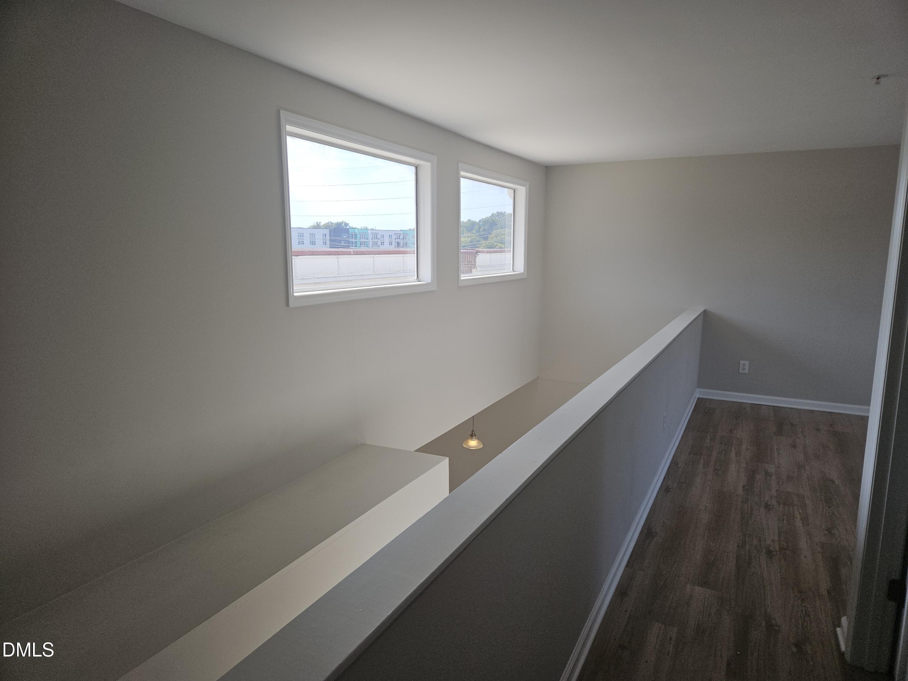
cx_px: 454
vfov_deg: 58.9
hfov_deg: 73.9
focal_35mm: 23
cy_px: 340
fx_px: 603
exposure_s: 1/752
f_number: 1.8
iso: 25
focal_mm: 5.4
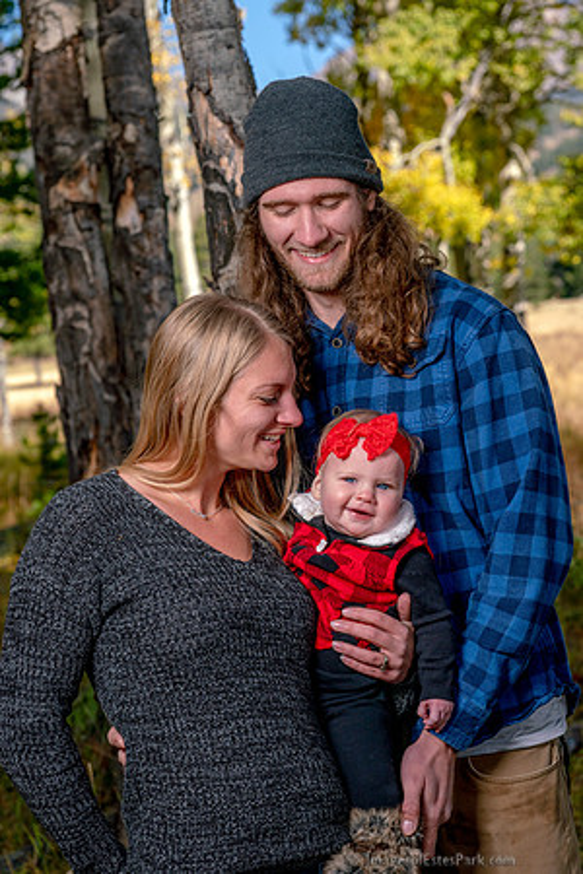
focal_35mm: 55
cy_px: 437
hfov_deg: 24.6
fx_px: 1336
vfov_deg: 36.2
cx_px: 292
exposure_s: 1/1000
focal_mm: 55
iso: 160
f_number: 4.5
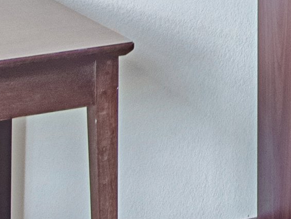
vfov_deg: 9.0
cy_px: -293
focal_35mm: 150
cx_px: 444
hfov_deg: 12.5
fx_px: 1262
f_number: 8
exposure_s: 1/60
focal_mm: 12
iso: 400
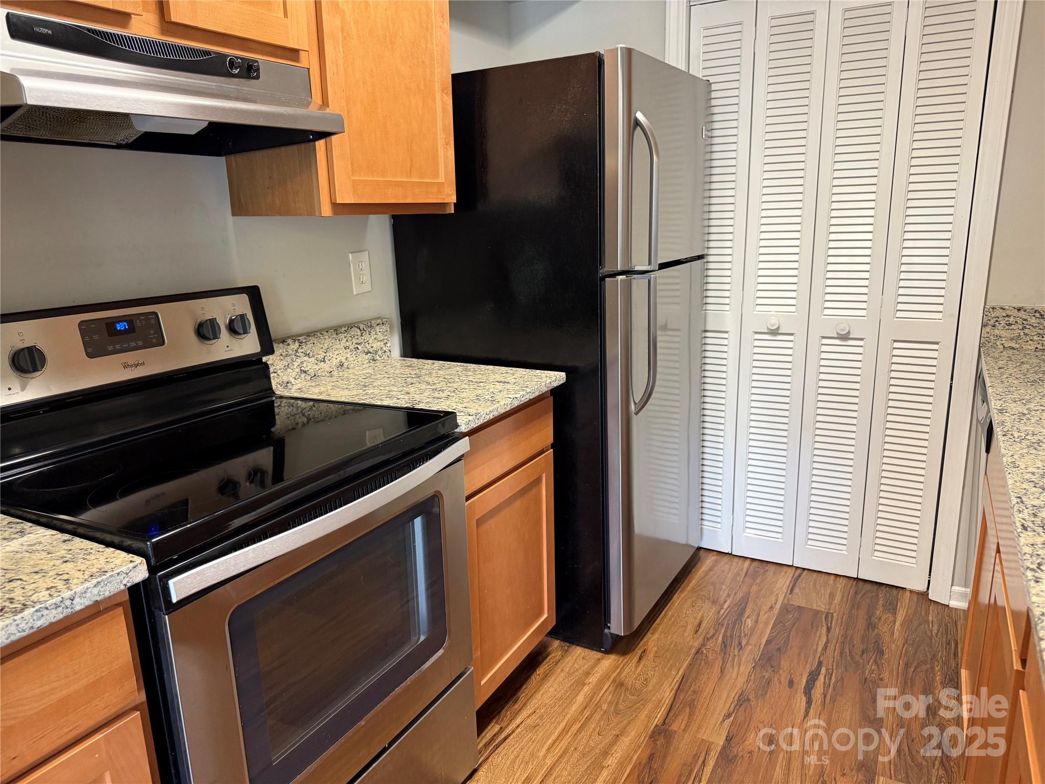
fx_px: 725
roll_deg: +1.8
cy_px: 392
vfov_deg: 56.8
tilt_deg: -14.3
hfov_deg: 71.6
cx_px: 522
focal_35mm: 24
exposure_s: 1/60
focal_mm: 6.76
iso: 250
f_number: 1.78
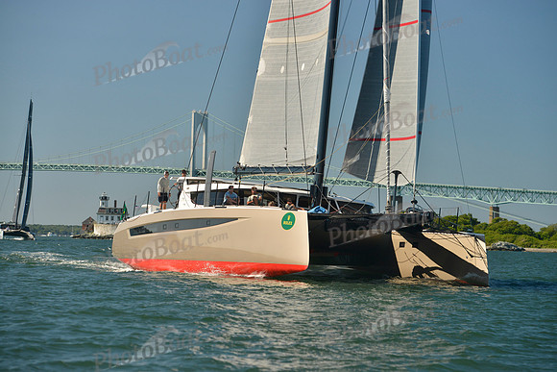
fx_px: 1888
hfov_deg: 16.8
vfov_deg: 11.2
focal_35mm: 122
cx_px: 278
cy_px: 186
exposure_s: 1/1250
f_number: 5.6
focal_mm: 122
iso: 400
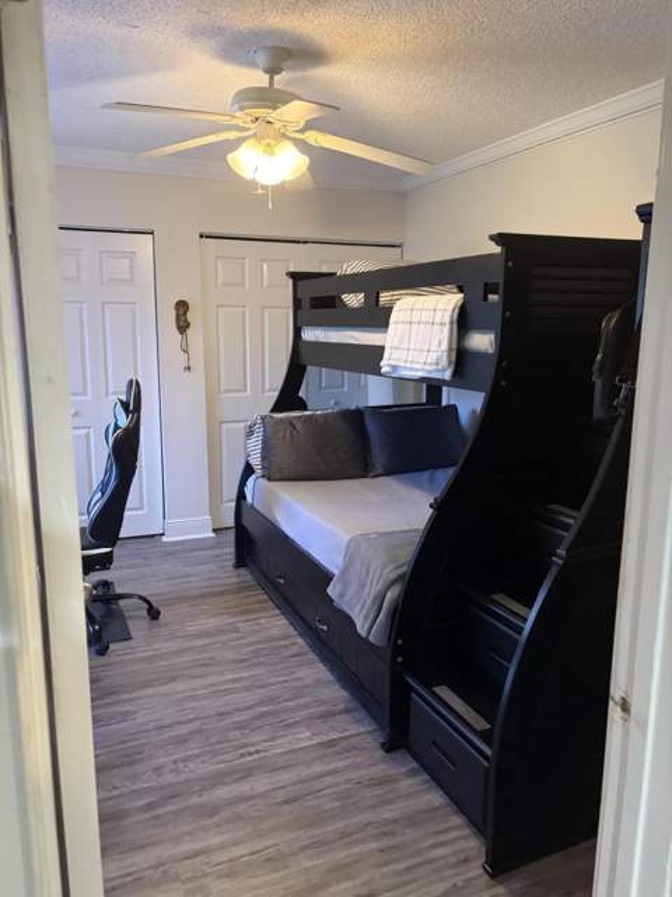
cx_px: 336
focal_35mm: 26
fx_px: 673
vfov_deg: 67.3
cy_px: 448
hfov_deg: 53.1
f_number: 1.6
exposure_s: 1/60
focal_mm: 5.96
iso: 500
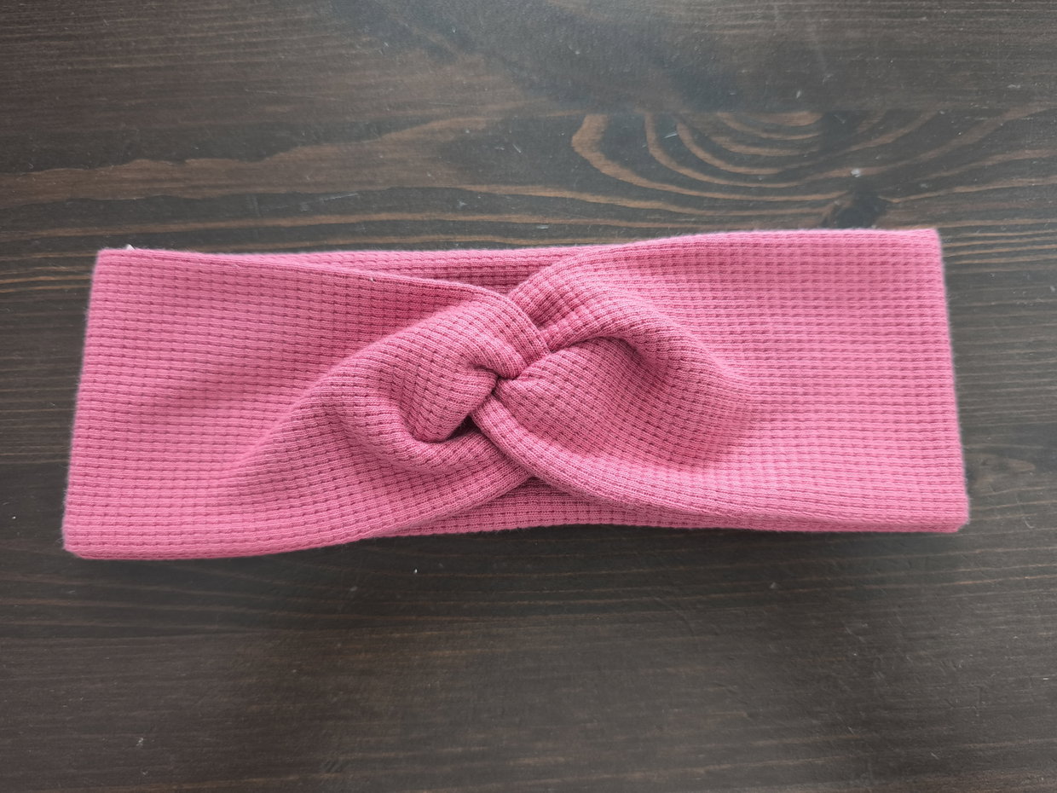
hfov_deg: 73.9
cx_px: 528
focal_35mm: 23
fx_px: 702
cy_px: 396
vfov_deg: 58.9
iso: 800
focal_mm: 6.57
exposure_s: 1/33.3
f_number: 1.6
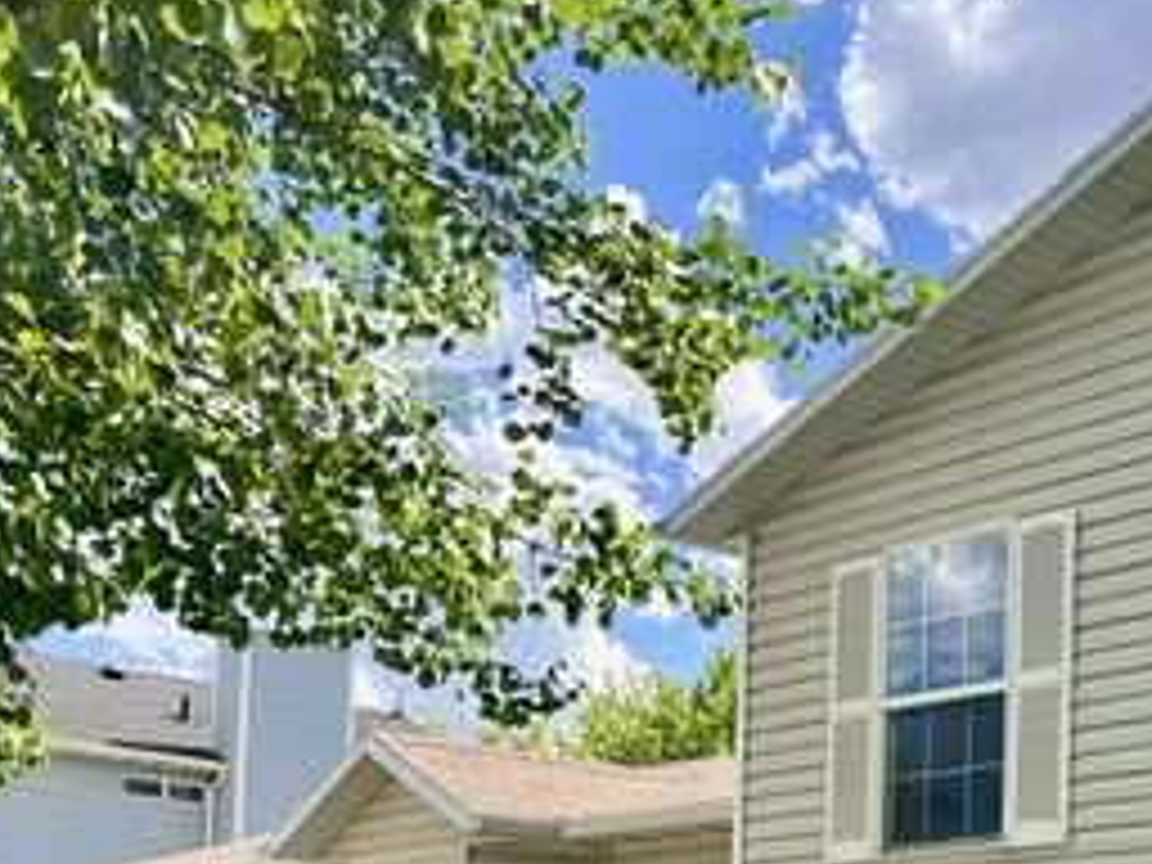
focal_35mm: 65
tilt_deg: +2.4
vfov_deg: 21.3
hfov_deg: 28.4
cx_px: 1094
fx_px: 2163
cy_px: 976
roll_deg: -1.8
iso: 50
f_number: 1.5
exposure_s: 1/2123
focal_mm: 5.7
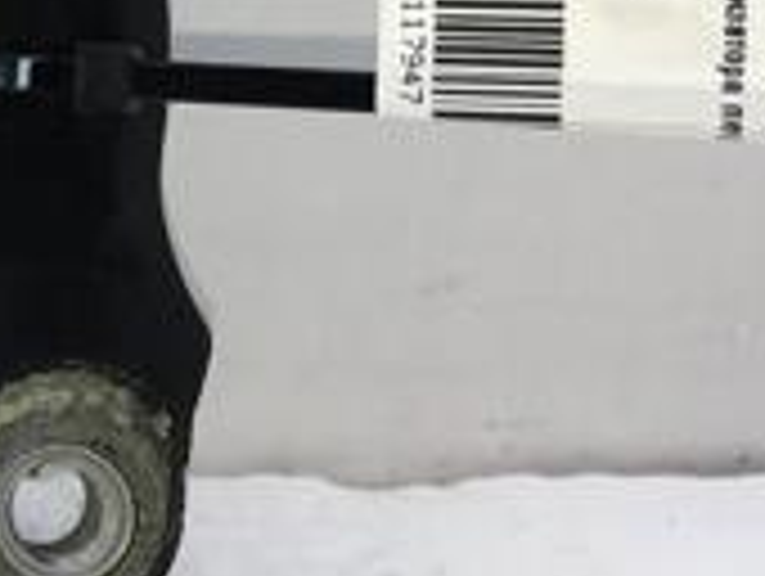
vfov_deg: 13.4
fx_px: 2412
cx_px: -526
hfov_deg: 15.9
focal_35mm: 109
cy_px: -36
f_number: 2.2
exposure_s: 1/293
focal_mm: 4.15
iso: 25
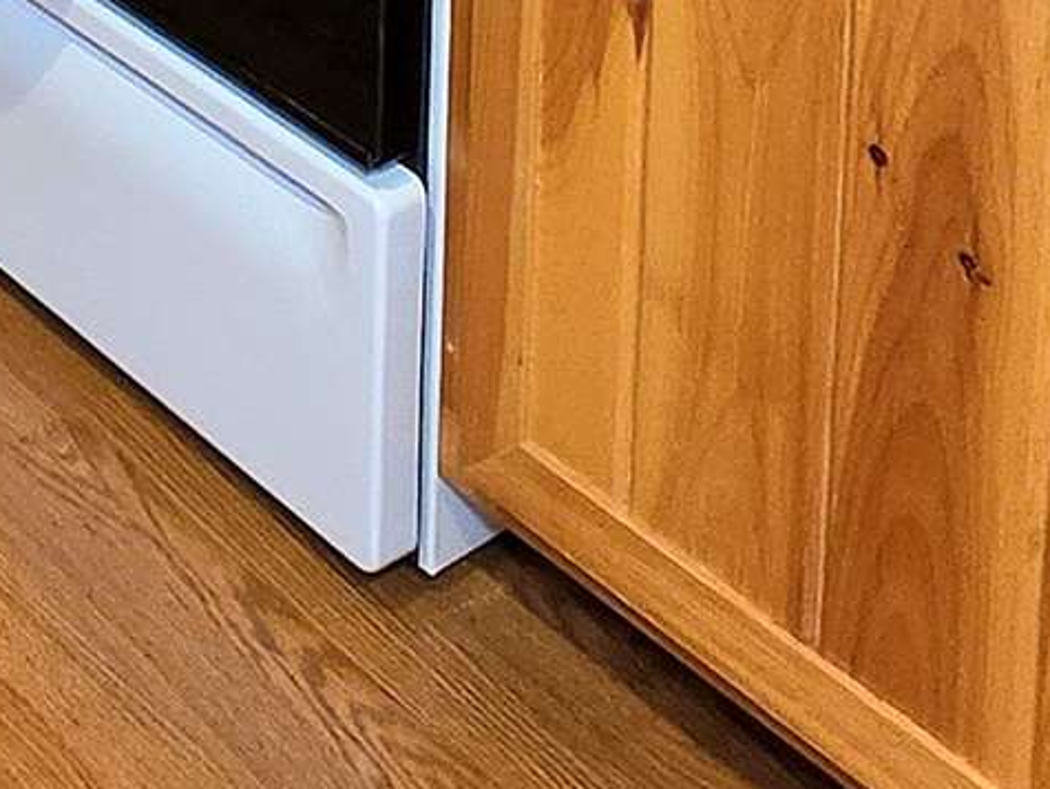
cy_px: -1043
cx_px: -168
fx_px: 2550
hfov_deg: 21.8
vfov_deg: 13.5
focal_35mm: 84
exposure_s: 1/60.2
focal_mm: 2.2
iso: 320
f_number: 1.9
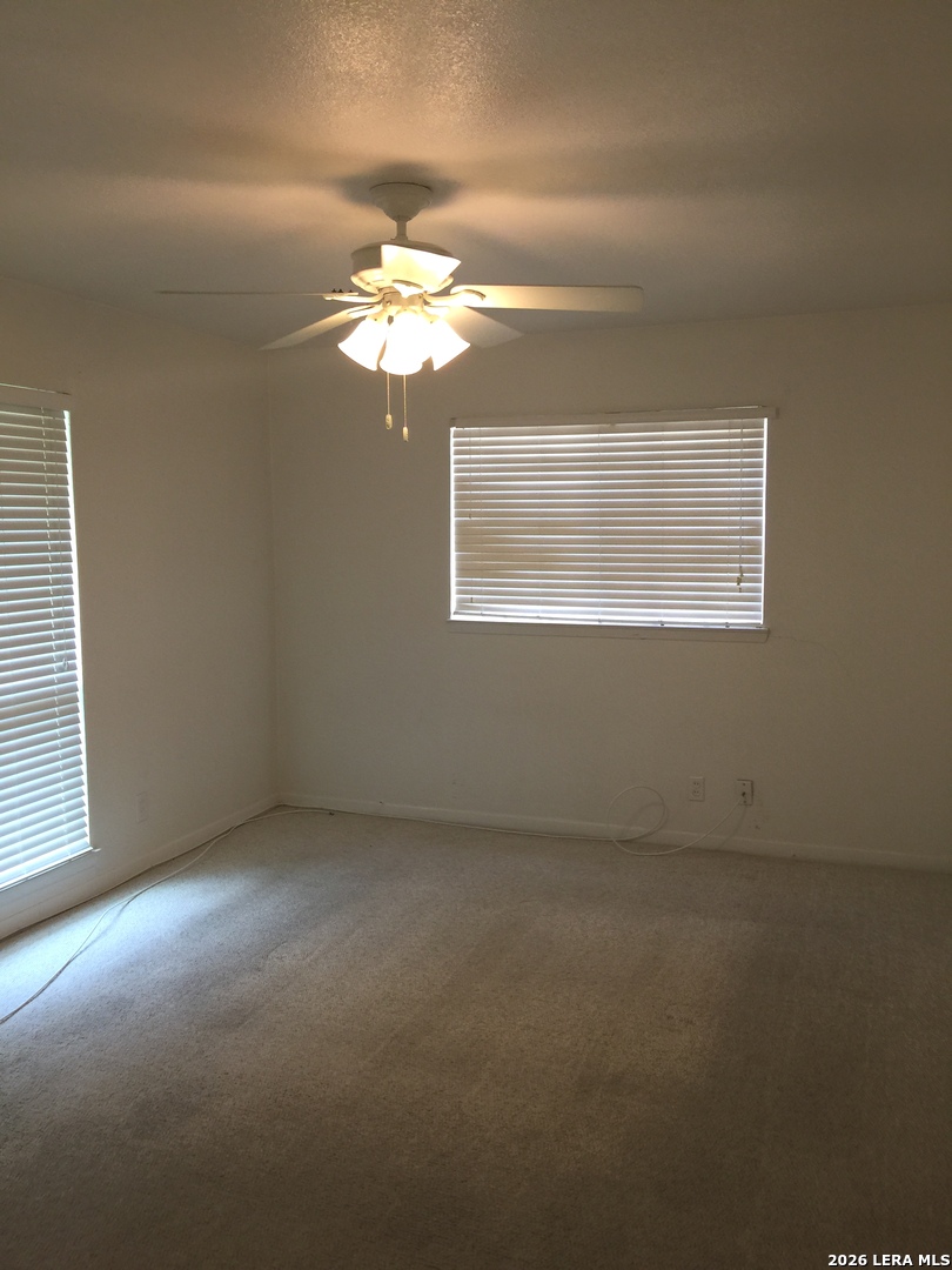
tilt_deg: -6.3
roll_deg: +0.3
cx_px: 476
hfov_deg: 48.2
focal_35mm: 29
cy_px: 635
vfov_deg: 61.7
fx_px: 1063
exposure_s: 1/30
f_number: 2.2
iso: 40
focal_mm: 4.15
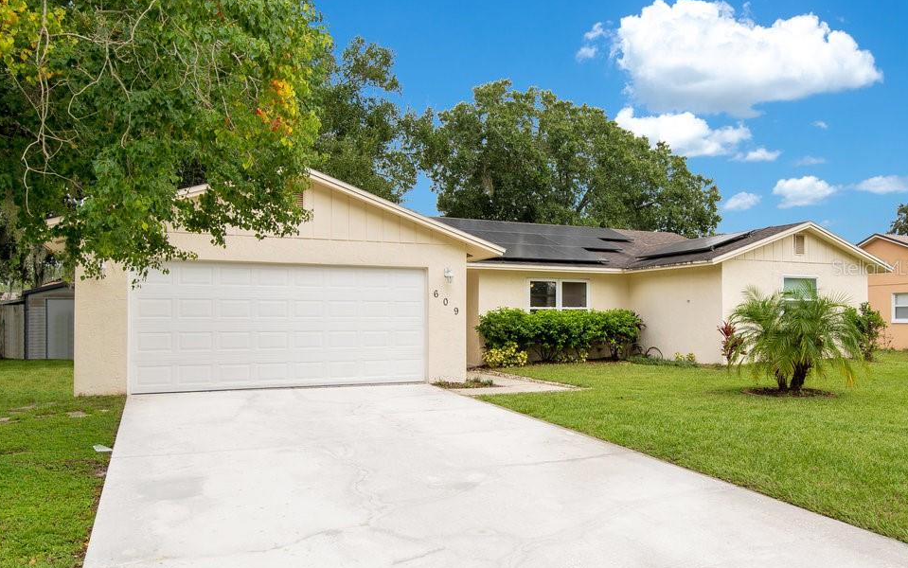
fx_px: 421
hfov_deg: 94.3
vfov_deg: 68.0
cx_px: 448
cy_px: 267
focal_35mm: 17
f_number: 9
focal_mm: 16
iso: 100
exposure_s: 1/125
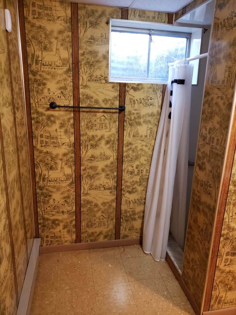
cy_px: 158
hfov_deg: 53.1
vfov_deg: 67.3
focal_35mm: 26
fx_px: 236
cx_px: 118
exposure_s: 1/20
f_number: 1.5
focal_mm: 4.3
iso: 250
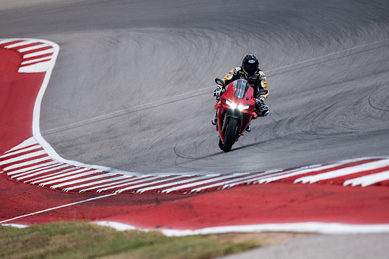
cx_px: 194
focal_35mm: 750
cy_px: 130
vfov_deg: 1.8
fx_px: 8106
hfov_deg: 2.7
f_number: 5.6
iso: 400
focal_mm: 500
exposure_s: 1/2500
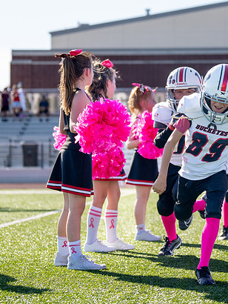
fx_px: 1211
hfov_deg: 10.7
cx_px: 189
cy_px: 123
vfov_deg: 14.3
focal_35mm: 138
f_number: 2.8
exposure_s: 1/3200
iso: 320
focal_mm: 70
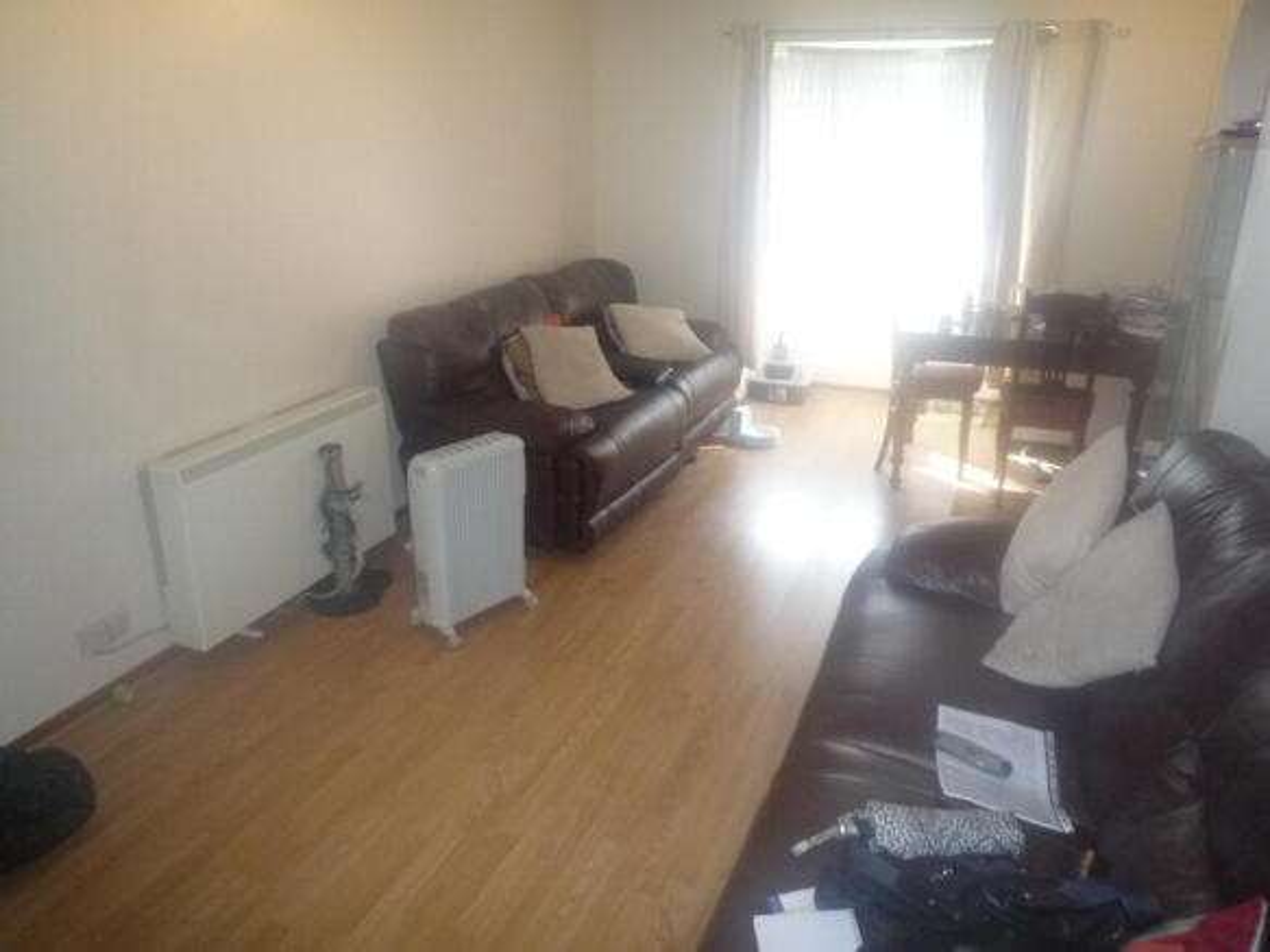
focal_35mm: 25
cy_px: 476
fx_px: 917
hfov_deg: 69.4
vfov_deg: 54.9
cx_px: 635
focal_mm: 4.4
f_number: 2.8
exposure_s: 1/80
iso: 400
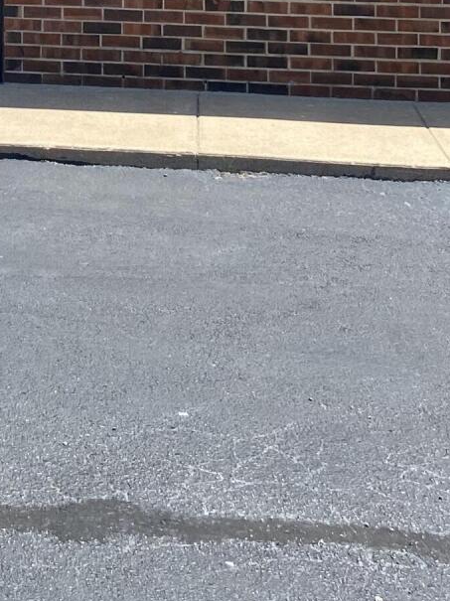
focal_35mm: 86
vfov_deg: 20.4
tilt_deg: +1.4
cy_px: -228
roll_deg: +0.3
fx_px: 1492
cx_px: -42
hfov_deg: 16.6
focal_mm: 4.25
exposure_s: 1/1565
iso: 32
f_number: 1.8
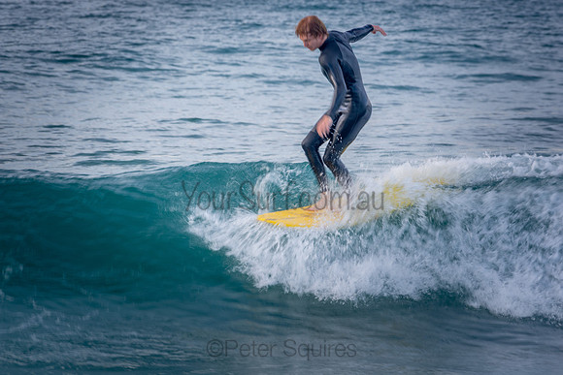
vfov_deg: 1.8
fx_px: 11731
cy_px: 188
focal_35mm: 750
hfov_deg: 2.7
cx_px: 282
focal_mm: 500
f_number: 10
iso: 100
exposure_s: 1/50
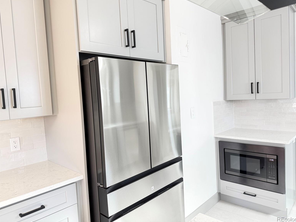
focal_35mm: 25
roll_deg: +2.9
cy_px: 108
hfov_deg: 69.4
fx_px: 214
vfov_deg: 54.9
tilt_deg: -3.7
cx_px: 154
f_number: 1.78
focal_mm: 6.76
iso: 250
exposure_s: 1/60
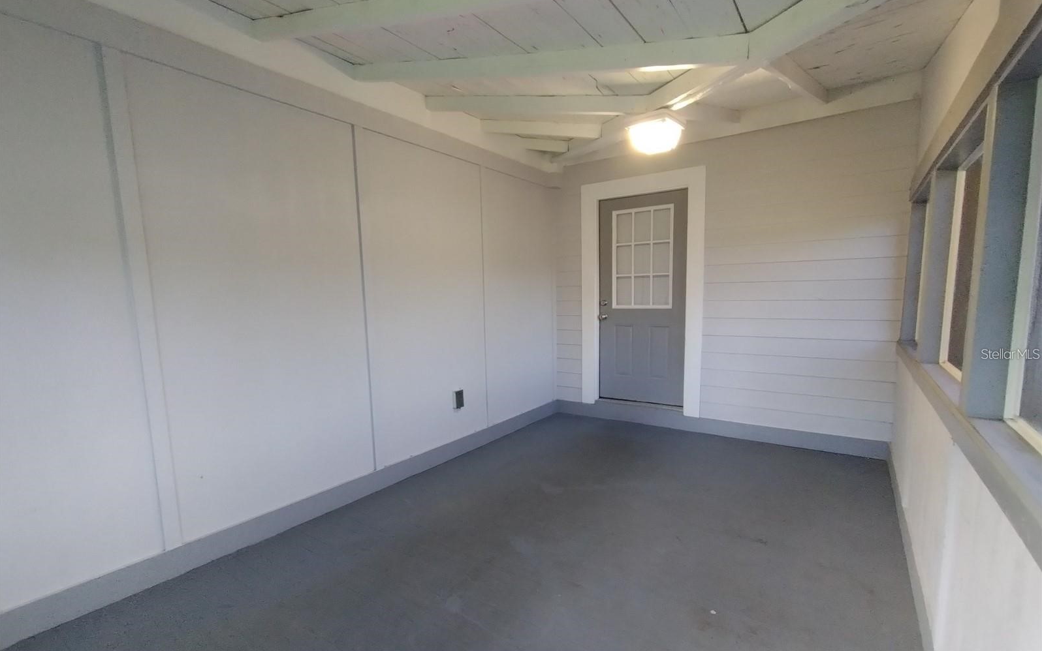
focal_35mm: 17
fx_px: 483
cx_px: 520
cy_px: 354
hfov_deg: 94.4
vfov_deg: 67.9
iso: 350
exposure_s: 1/30
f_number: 2.2
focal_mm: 1.66
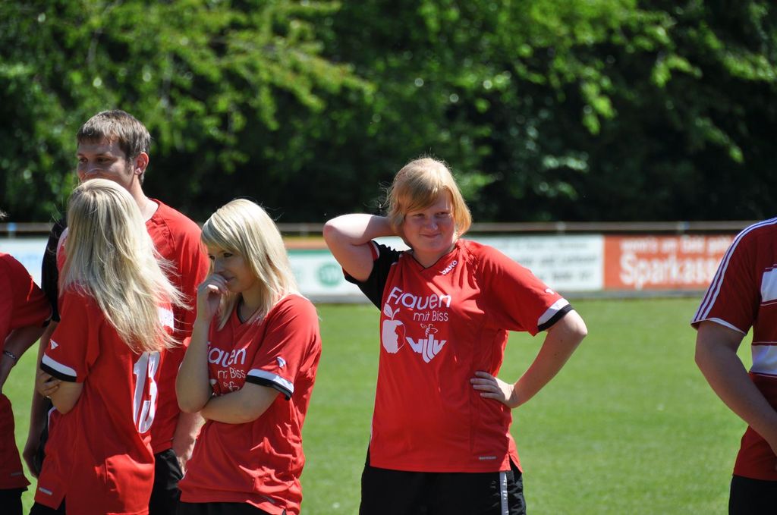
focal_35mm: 300
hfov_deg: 6.9
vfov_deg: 4.6
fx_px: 6464
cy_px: 258
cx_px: 388
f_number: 6.3
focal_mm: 200
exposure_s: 1/640
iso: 200
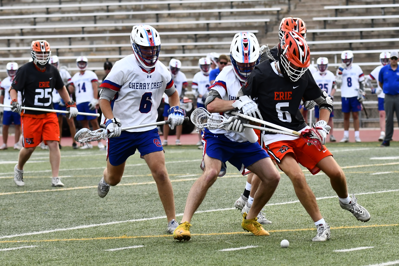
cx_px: 200
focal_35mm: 180
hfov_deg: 11.4
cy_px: 133
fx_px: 1995
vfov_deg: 7.6
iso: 500
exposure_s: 1/1000
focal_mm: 120
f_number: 4
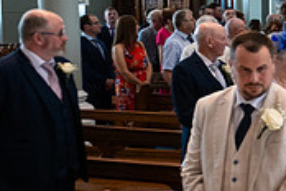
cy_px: 70
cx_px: 468
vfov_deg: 17.0
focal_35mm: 80
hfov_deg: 20.4
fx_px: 636
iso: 800
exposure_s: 1/160
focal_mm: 24
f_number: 3.5
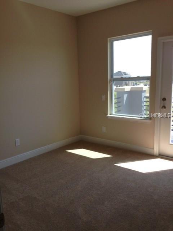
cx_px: 86
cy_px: 116
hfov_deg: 42.9
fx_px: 220
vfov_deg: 55.4
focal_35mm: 33
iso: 50
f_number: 2.4
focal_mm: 4.13
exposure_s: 1/288
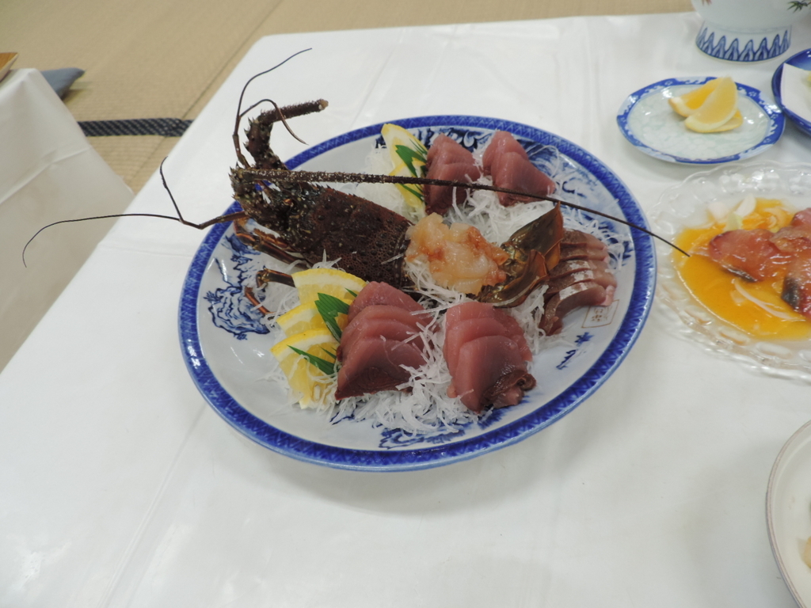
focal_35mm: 24
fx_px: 562
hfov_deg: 71.6
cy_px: 304
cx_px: 406
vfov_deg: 56.8
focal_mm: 4.3
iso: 180
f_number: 3
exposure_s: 1/30
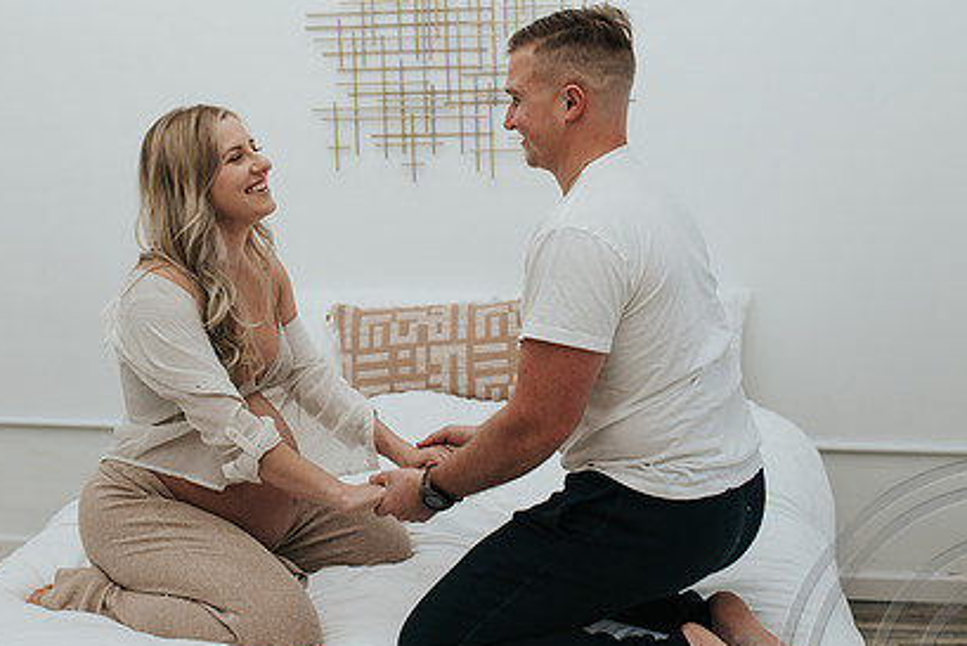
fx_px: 1451
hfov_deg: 36.6
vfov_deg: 25.0
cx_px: 363
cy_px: 256
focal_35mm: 54
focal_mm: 35
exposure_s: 1/250
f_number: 3.2
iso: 320
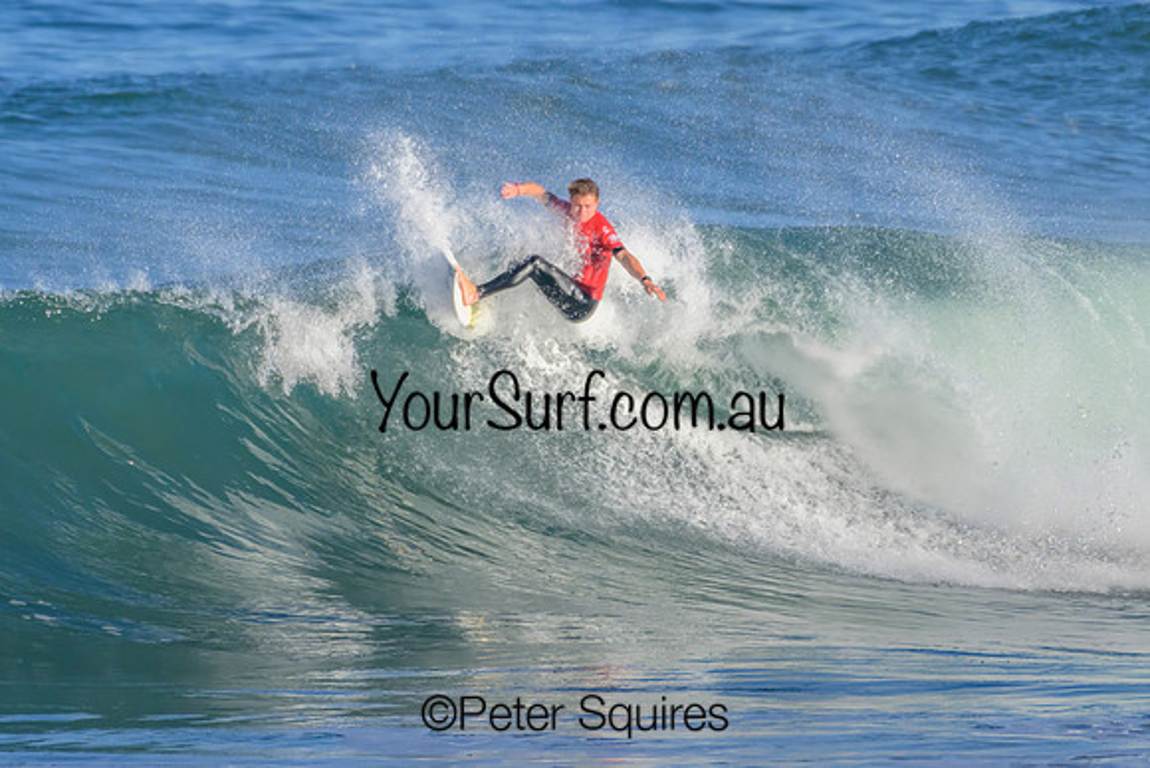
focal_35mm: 1185
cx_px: 517
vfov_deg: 1.2
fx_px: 37868
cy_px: 329
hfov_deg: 1.7
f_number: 11
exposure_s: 1/3200
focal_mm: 1000
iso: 2000
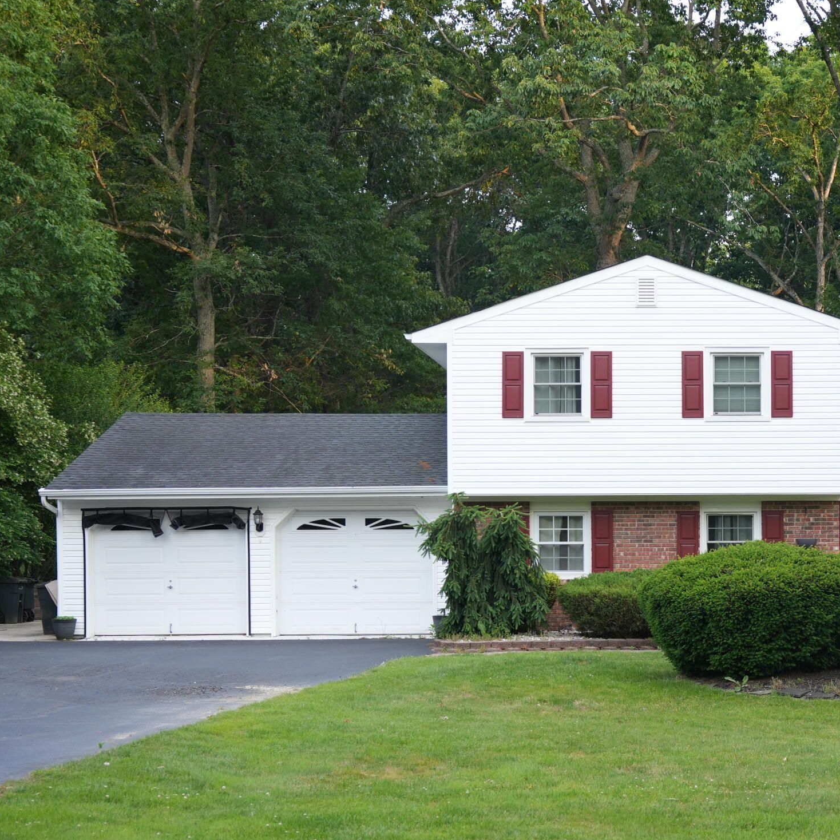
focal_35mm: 68
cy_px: 571
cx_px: 720
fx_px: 1855
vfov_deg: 25.4
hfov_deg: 24.9
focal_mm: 38.9
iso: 400
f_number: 3.2
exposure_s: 1/160
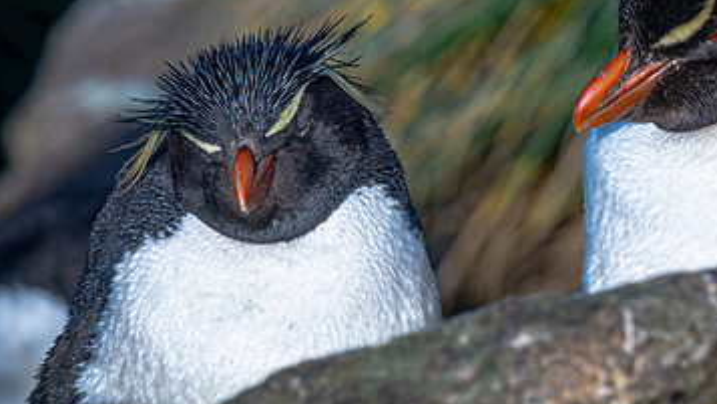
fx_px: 18027
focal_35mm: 948
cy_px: 210
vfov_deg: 1.3
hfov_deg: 2.3
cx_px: 824
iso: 180
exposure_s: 1/640
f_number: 8
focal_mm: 300
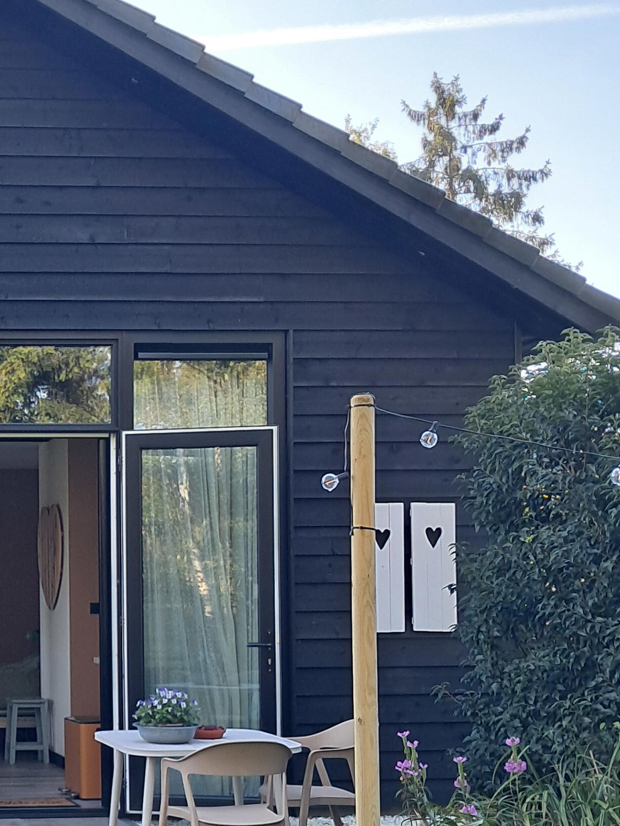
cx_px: -81
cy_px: 576
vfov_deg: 28.7
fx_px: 1600
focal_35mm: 67
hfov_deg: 20.8
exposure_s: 1/100
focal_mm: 4
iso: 50
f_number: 1.8
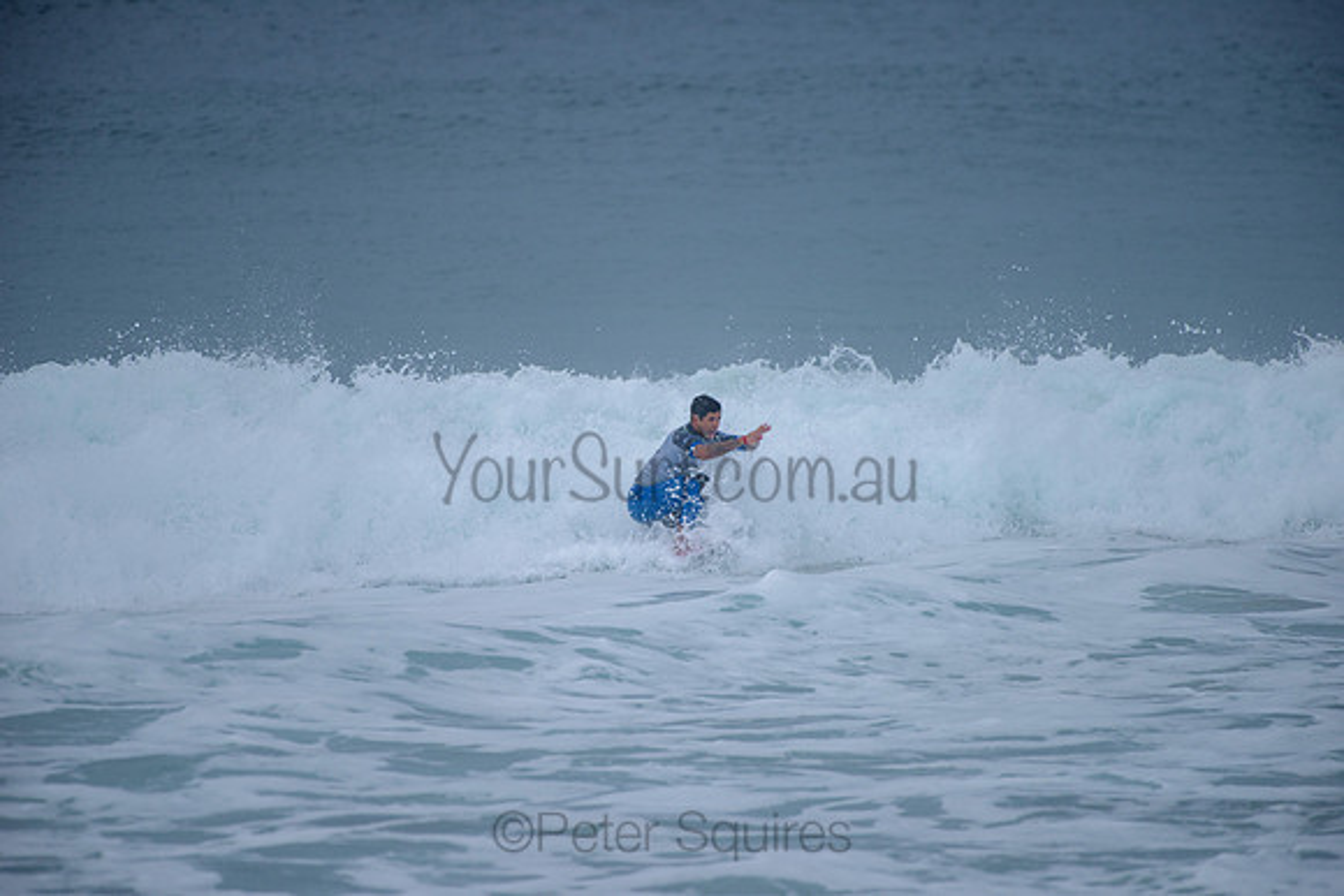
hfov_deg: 4.1
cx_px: 672
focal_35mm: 500
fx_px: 18670
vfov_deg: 2.8
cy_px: 448
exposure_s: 1/2000
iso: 360
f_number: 5.6
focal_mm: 500
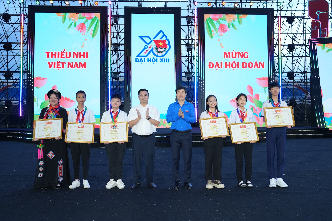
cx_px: 166
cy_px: 110
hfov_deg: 60.3
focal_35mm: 31
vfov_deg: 42.3
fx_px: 286
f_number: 5
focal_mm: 31
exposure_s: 1/160
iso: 640
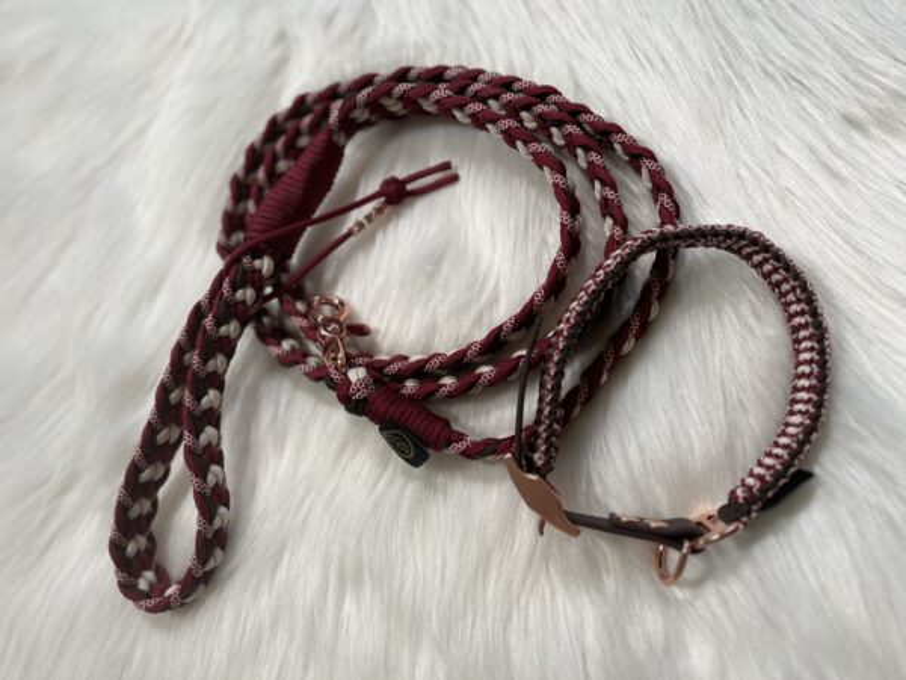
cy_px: 340
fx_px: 680
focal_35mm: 26
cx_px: 453
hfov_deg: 67.3
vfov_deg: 53.1
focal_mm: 5.1
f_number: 1.6
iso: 50
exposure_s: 1/100
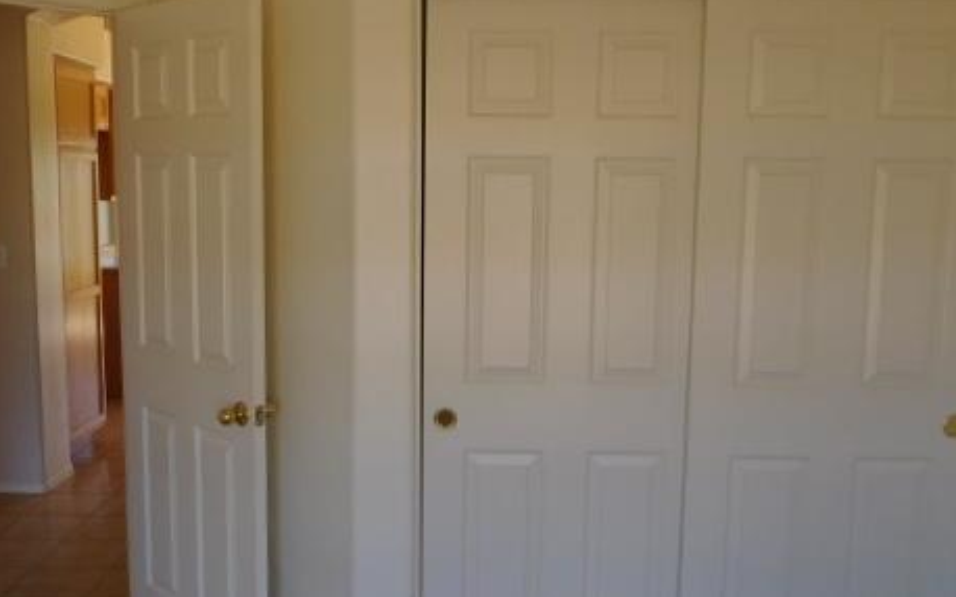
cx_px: 459
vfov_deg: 34.4
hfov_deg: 52.7
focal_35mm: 37
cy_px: 290
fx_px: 964
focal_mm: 4.5
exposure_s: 1/125
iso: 125
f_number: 3.4
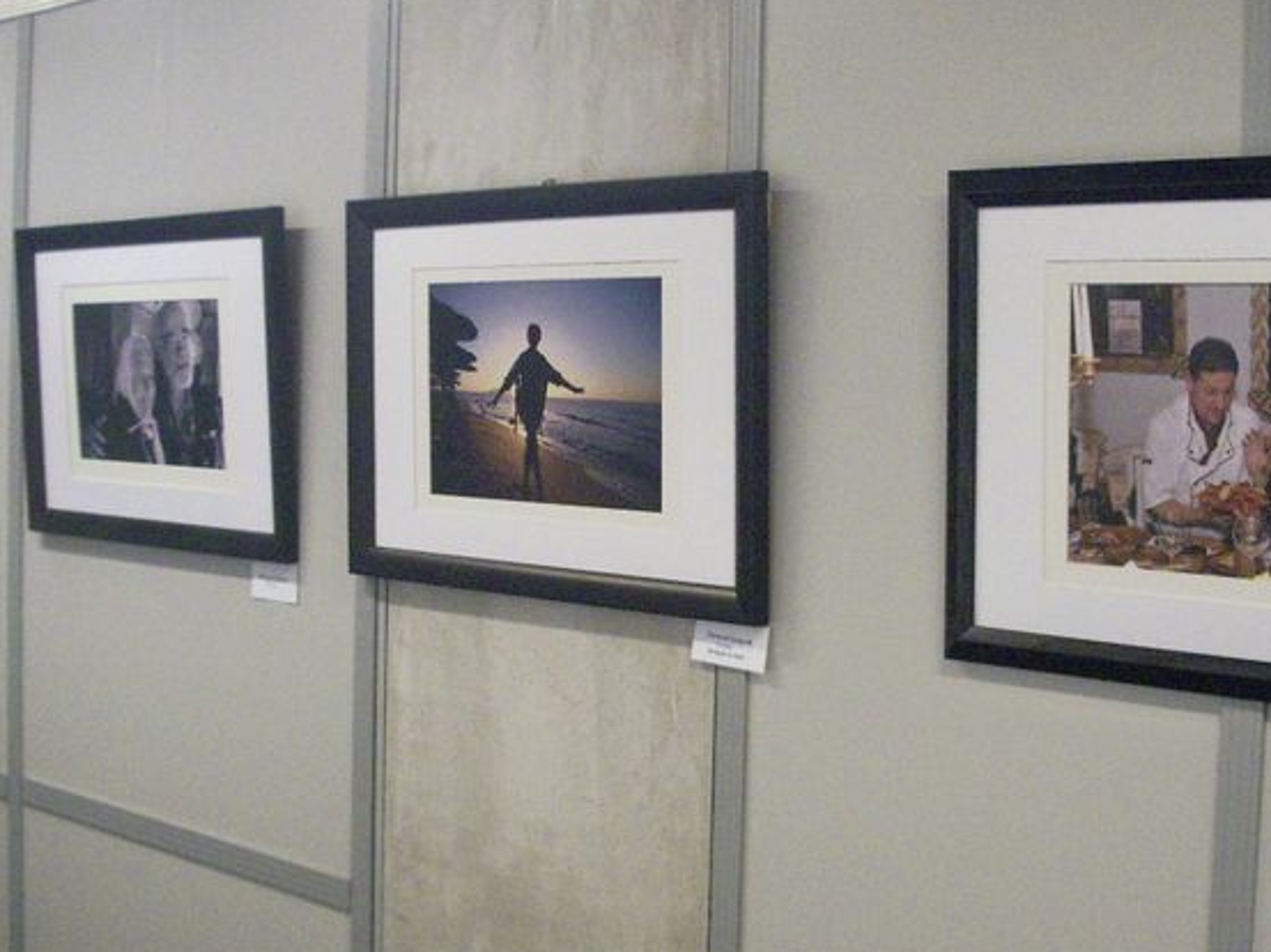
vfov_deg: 25.6
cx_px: 627
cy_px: 468
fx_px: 2092
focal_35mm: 57
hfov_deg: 33.8
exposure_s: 1/50
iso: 320
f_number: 2.6
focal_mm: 5.8
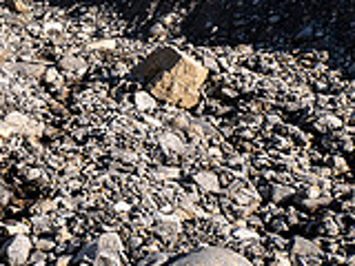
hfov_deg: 21.3
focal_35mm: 87
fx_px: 892
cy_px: -1
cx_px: -44
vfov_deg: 16.6
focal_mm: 12
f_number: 8
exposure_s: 1/400
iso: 200
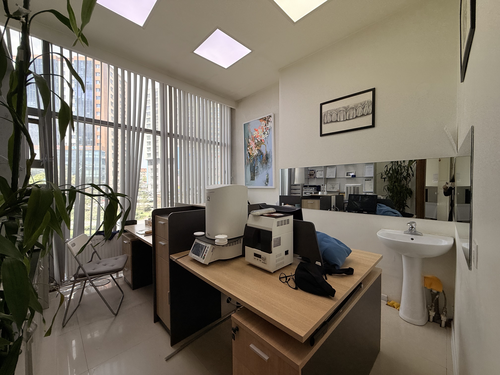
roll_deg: +0.0
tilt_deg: -0.1
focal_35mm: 14
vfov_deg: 85.7
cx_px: 250
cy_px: 188
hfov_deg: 102.1
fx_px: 202
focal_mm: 2.22
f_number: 2.2
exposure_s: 1/370
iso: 50
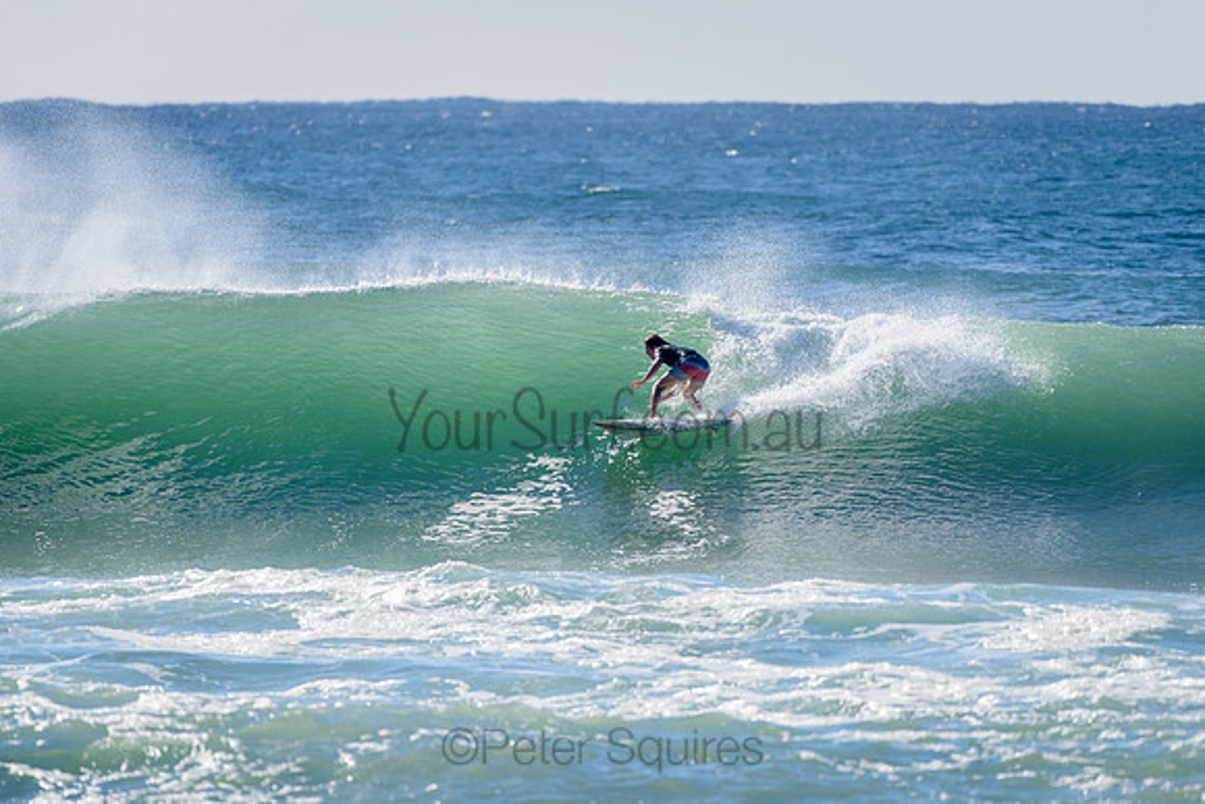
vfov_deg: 2.7
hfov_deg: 4.0
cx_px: 610
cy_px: 402
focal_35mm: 511
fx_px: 17092
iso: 200
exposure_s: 1/2000
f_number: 5.6
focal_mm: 500
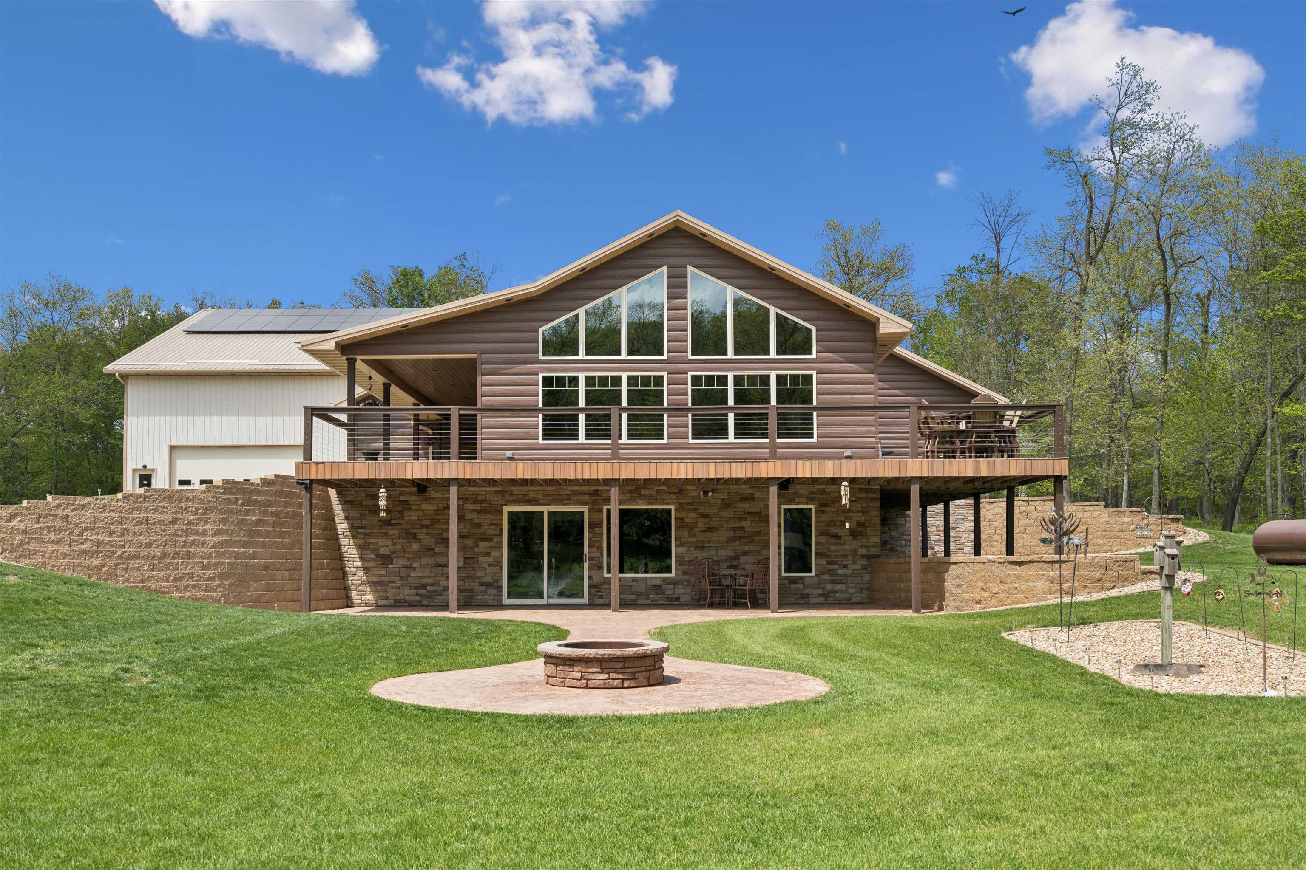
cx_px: 653
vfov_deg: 38.9
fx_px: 1233
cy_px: 435
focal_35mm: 34
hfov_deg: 55.8
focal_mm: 34
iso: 400
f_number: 8
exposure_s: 1/1000
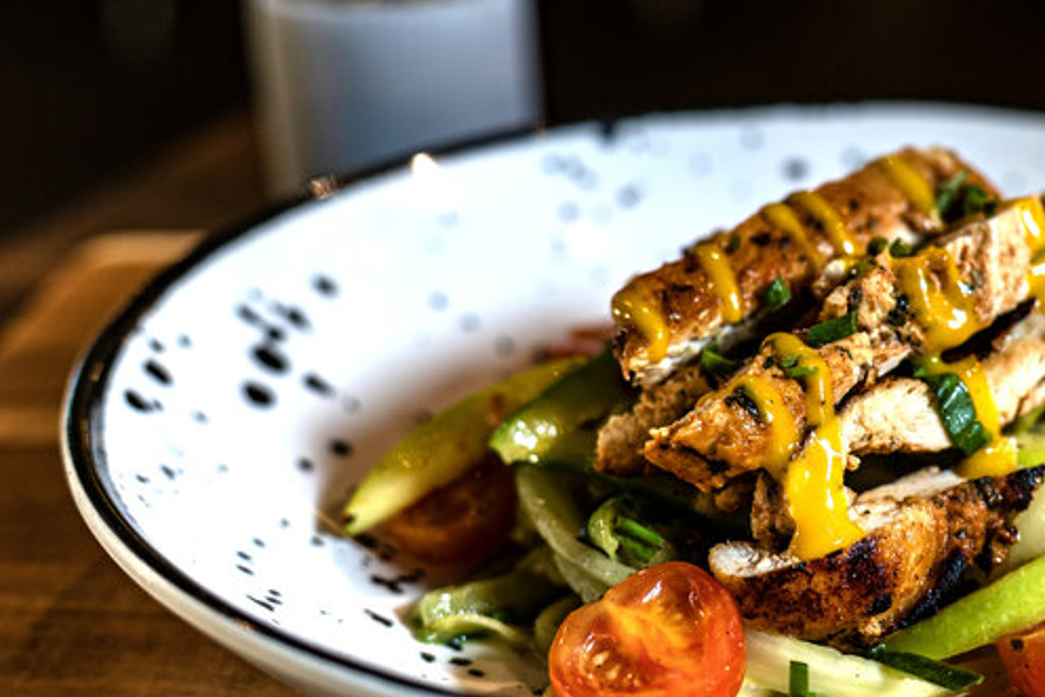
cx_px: 803
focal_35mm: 70
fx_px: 2032
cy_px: 288
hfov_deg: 28.4
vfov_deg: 19.5
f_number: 2.8
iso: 250
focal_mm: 35
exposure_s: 1/40
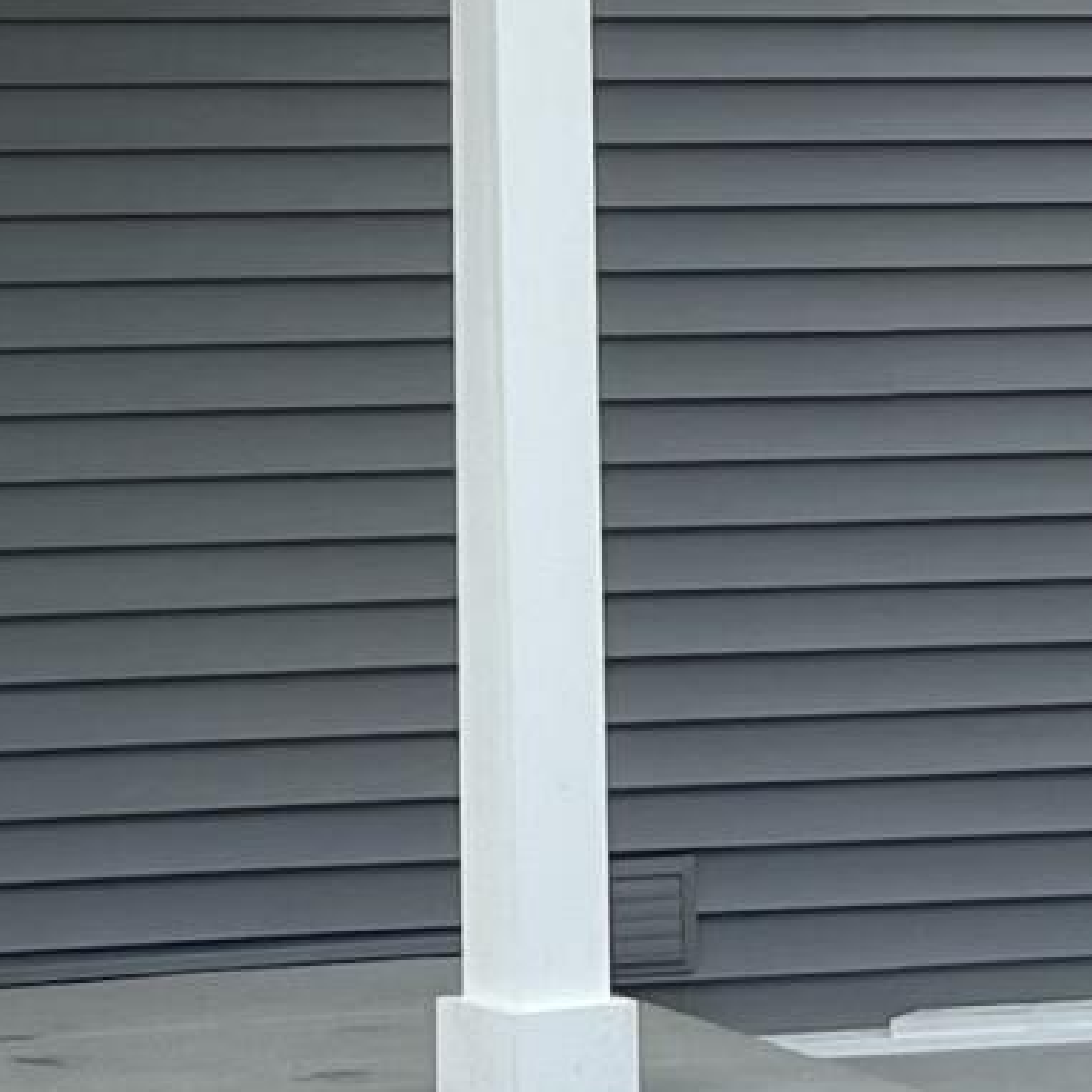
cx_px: 527
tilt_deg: +3.6
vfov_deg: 9.5
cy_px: -327
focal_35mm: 181
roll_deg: +1.3
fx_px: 6460
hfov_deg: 9.7
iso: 50
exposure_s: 1/4831
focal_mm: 5.7
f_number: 1.5
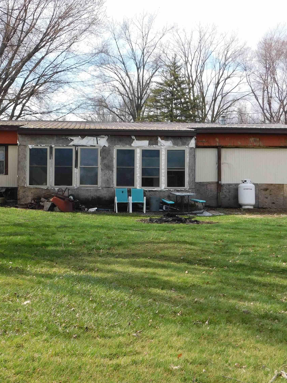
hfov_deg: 29.4
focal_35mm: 49
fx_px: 542
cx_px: 91
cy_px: 189
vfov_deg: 38.9
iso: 125
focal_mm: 6.3
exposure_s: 1/800
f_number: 3.5
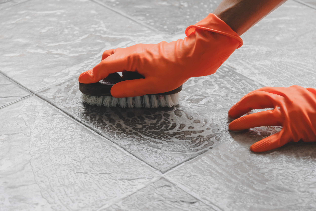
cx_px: 158
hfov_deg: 19.5
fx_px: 922
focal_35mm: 105
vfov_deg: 13.0
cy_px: 106
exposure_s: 1/60
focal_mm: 70
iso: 200
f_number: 4.5
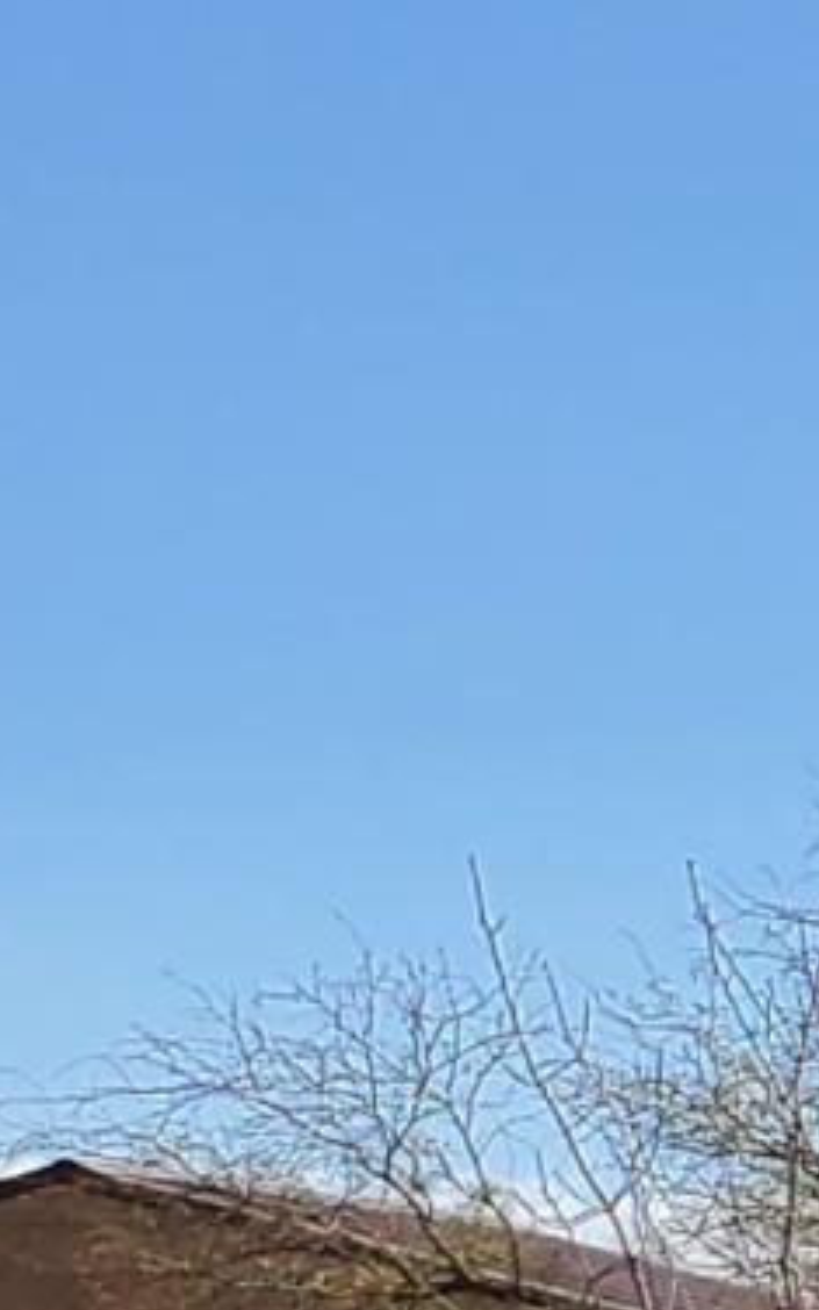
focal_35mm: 220
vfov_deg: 9.5
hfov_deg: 5.5
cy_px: 1216
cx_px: 2624
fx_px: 7857
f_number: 2.4
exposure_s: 1/2032
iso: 50
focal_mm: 4.3
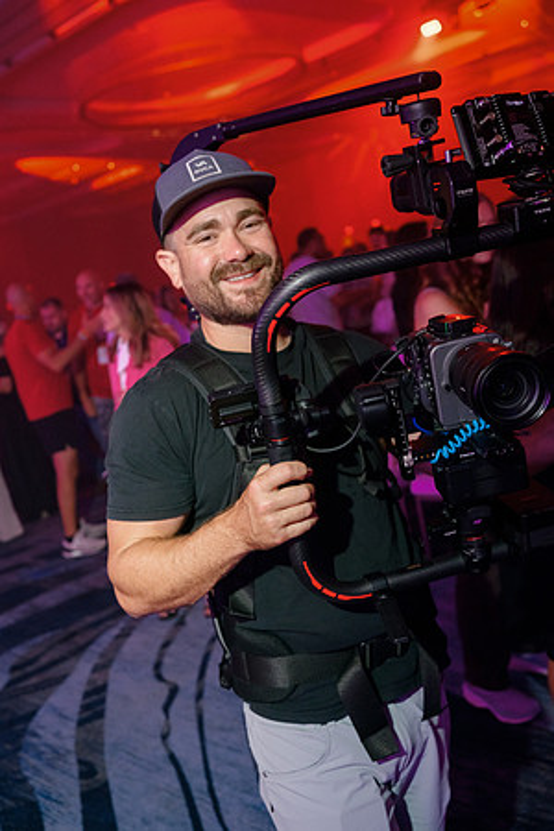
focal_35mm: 35
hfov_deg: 37.9
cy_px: 416
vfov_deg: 54.4
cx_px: 277
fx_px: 808
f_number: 4
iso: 1250
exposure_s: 1/160
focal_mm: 35
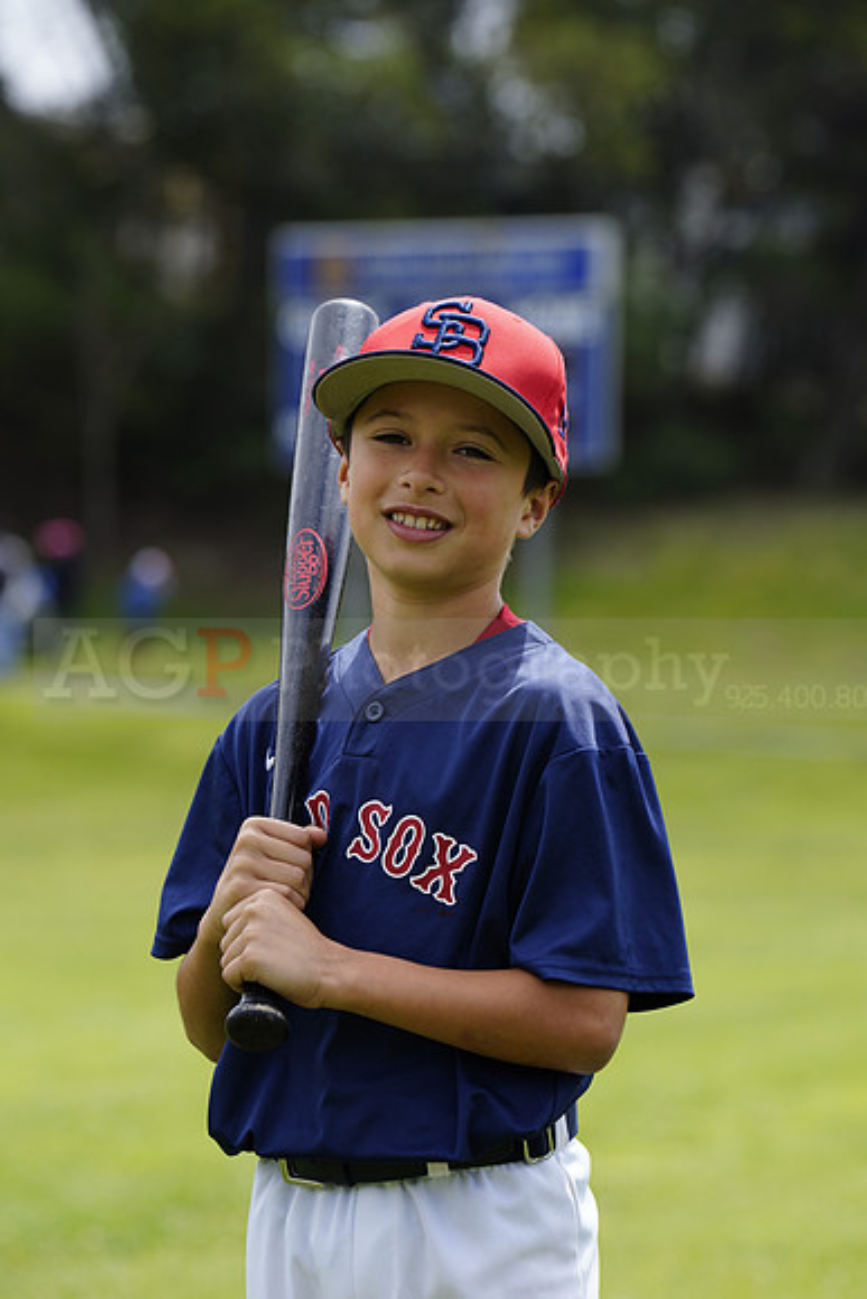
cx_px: 434
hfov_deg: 7.1
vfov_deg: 10.6
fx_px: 7004
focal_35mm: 194
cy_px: 650
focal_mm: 194
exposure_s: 1/250
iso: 100
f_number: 6.3
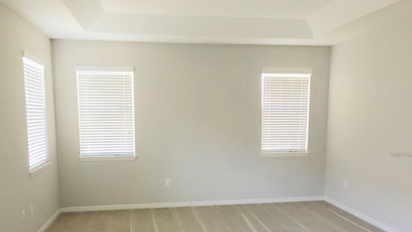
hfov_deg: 61.0
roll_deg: -0.7
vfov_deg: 36.3
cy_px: 154
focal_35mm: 32
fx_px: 350
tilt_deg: -5.8
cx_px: 207
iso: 160
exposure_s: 1/30
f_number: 2.2
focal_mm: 4.15
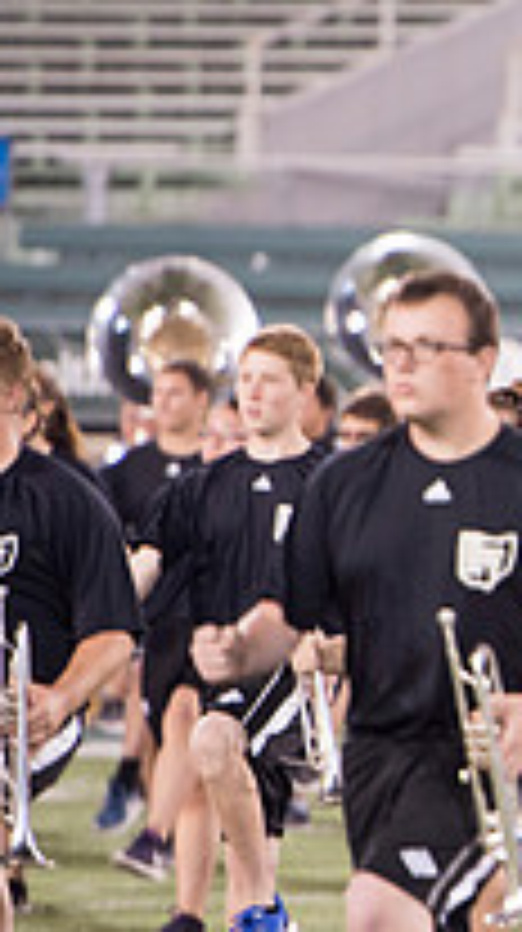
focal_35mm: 588
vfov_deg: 3.7
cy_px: 475
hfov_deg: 2.1
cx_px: 1107
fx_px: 14510
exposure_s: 1/320
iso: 1000
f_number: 2.8
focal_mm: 200
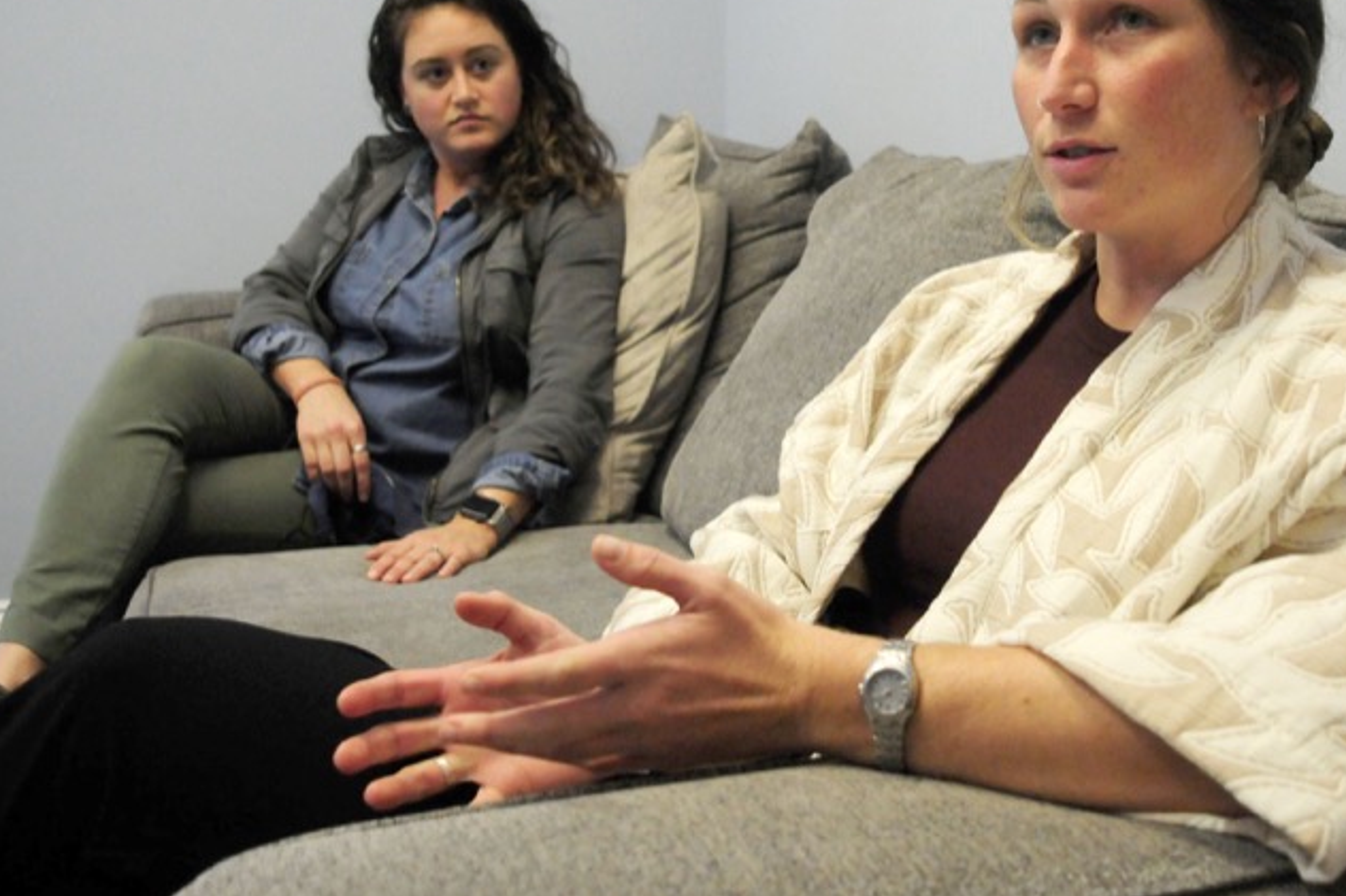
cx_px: 741
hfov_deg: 51.8
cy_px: 350
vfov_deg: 35.8
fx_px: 1383
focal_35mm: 37
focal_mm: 20
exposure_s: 1/200
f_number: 3.5
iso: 2000
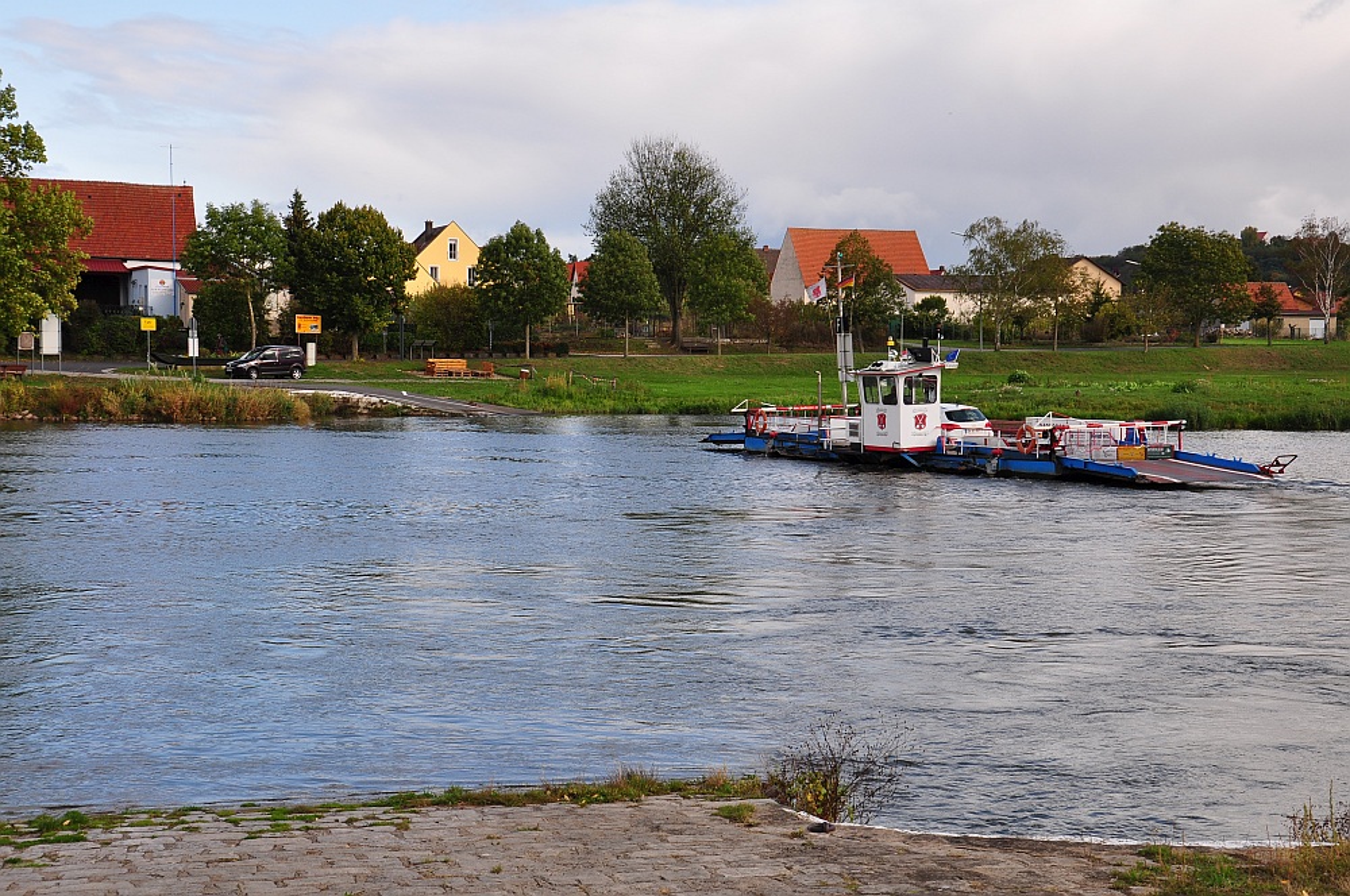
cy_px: 448
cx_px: 675
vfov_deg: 23.7
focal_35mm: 57
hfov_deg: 35.1
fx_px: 2135
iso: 200
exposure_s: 1/320
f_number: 8
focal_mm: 38
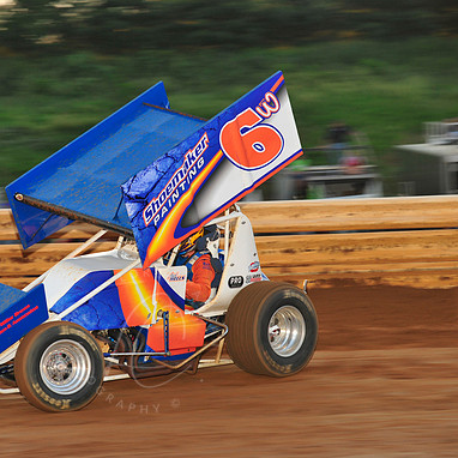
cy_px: 230
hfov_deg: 9.3
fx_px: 2799
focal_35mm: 187
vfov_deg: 9.4
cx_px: 146
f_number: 7.1
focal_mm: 145
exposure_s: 1/320
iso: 800
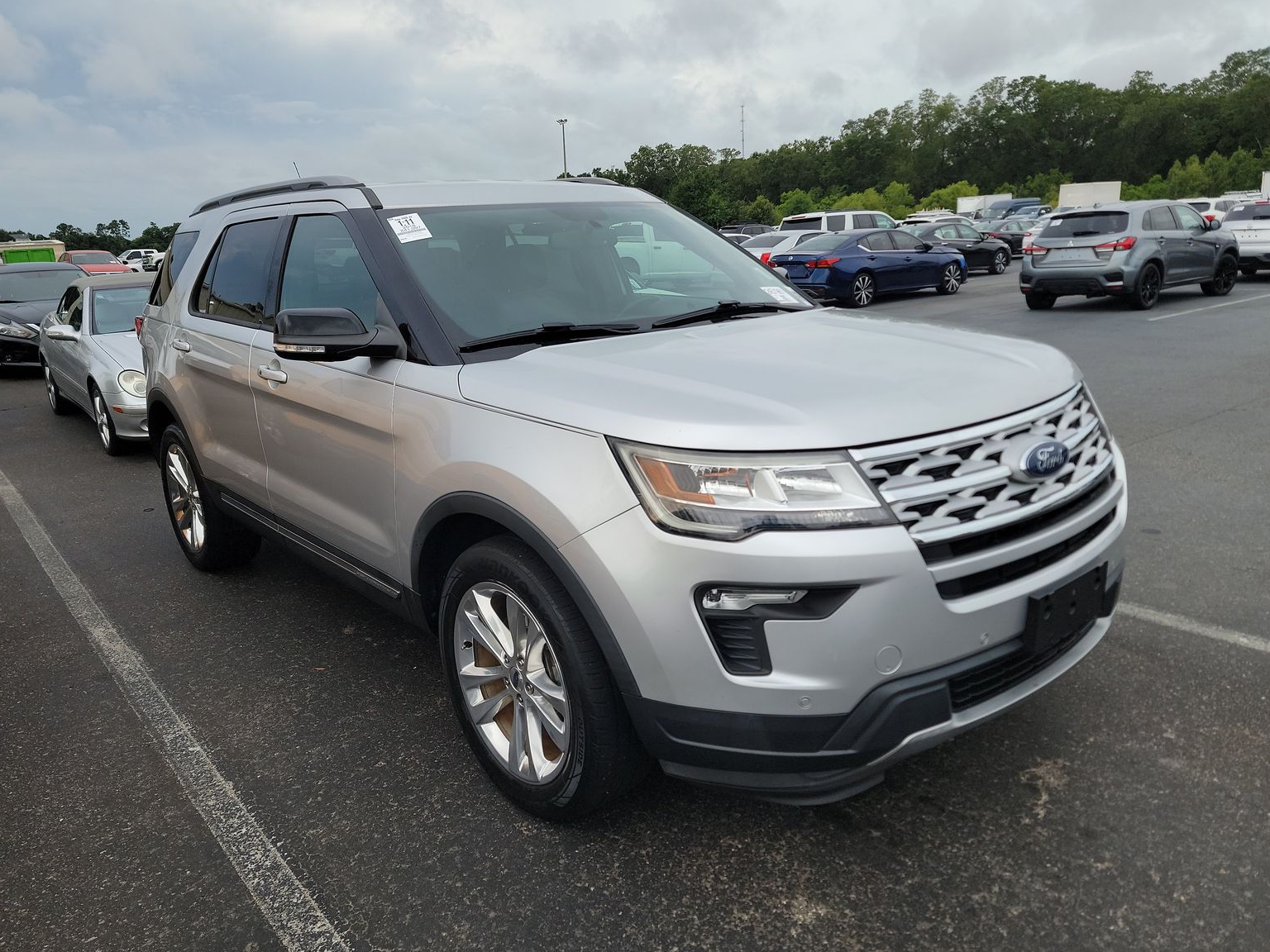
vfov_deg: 54.9
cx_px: 618
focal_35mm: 25
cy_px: 472
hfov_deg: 69.4
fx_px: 917
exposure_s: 1/161
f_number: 1.8
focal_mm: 6.7
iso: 50
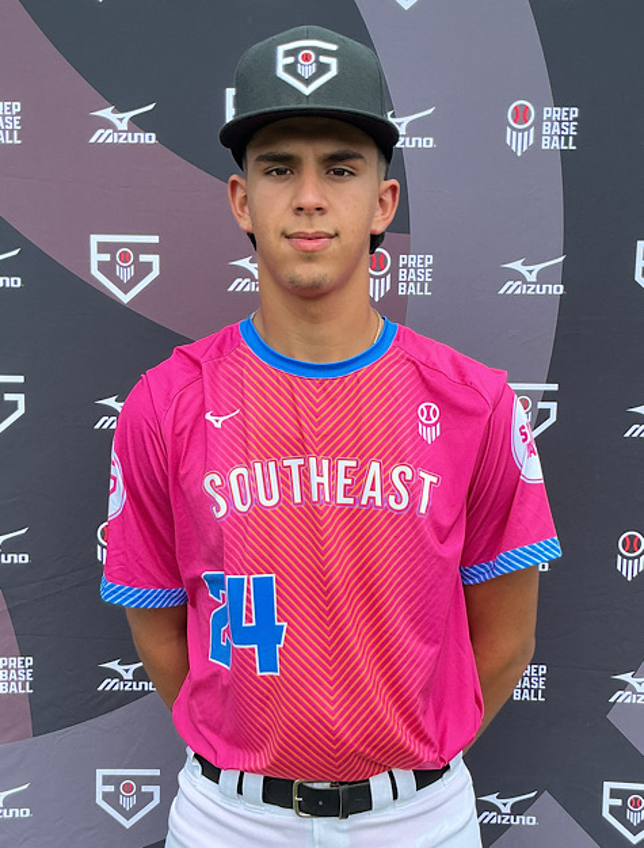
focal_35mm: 29
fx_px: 713
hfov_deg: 48.6
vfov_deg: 61.4
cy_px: 424
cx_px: 322
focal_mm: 3
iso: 25
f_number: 1.8
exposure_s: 1/792
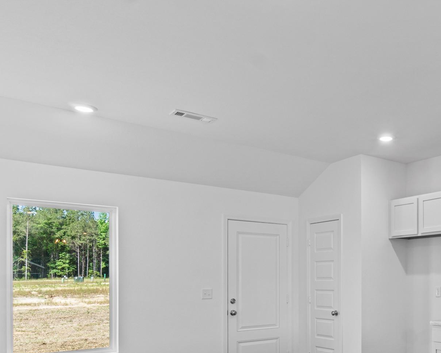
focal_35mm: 35
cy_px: 279
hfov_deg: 46.6
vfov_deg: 40.6
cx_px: 395
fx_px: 457
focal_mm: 12
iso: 250
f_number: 9
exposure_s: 1/5
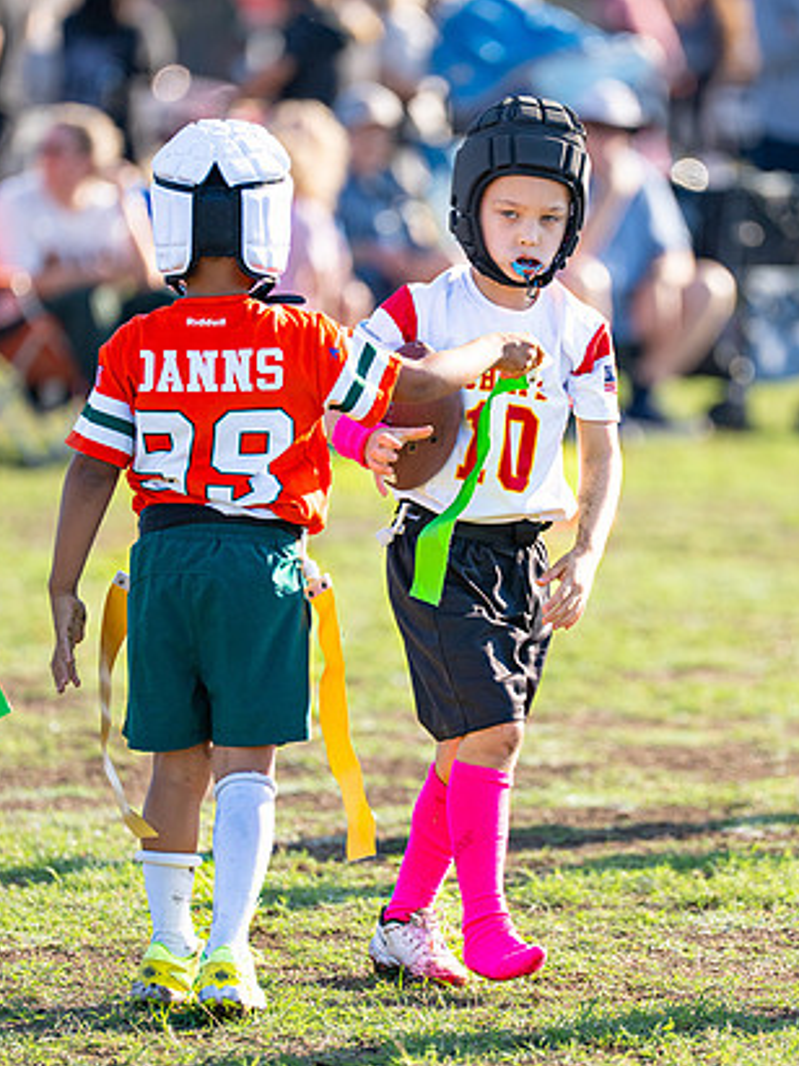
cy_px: 500
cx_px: 494
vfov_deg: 5.6
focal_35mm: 353
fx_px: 10869
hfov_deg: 4.2
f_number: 2.8
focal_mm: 200
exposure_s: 1/2000
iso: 250
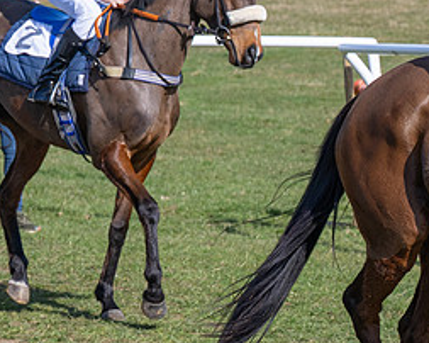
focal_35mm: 316
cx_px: 448
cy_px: 174
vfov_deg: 4.9
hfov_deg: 6.1
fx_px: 4009
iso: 200
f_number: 5
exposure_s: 1/1250
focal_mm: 76
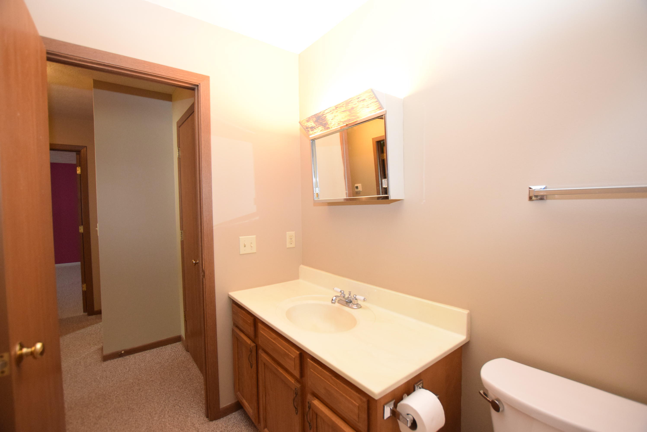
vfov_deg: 77.4
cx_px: 324
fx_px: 270
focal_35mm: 15
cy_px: 216
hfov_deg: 100.3
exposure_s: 1/60
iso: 2500
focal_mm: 10
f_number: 3.5
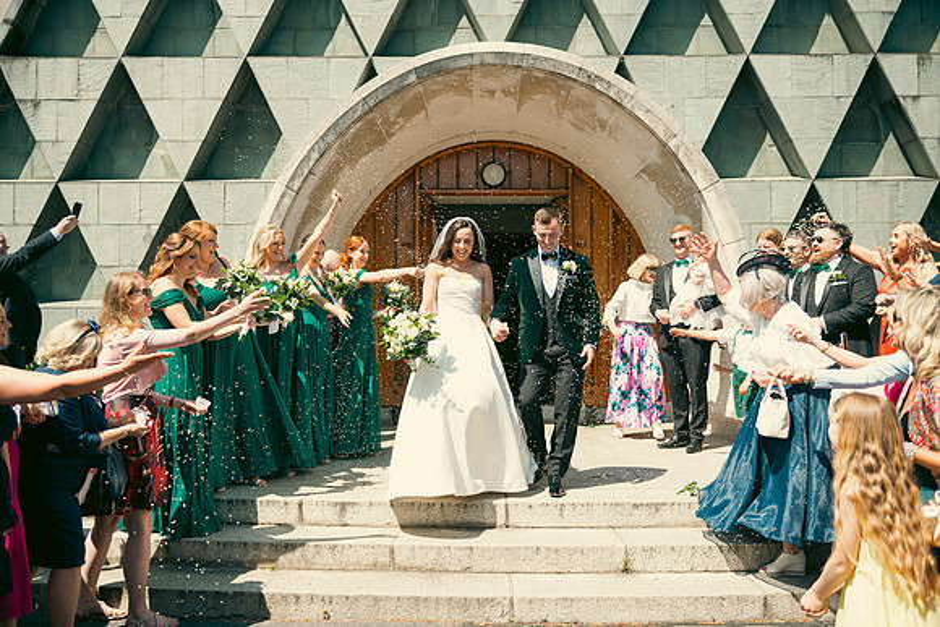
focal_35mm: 32
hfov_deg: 58.7
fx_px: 836
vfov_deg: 41.1
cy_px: 314
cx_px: 470
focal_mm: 32
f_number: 3.5
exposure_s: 1/800
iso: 100
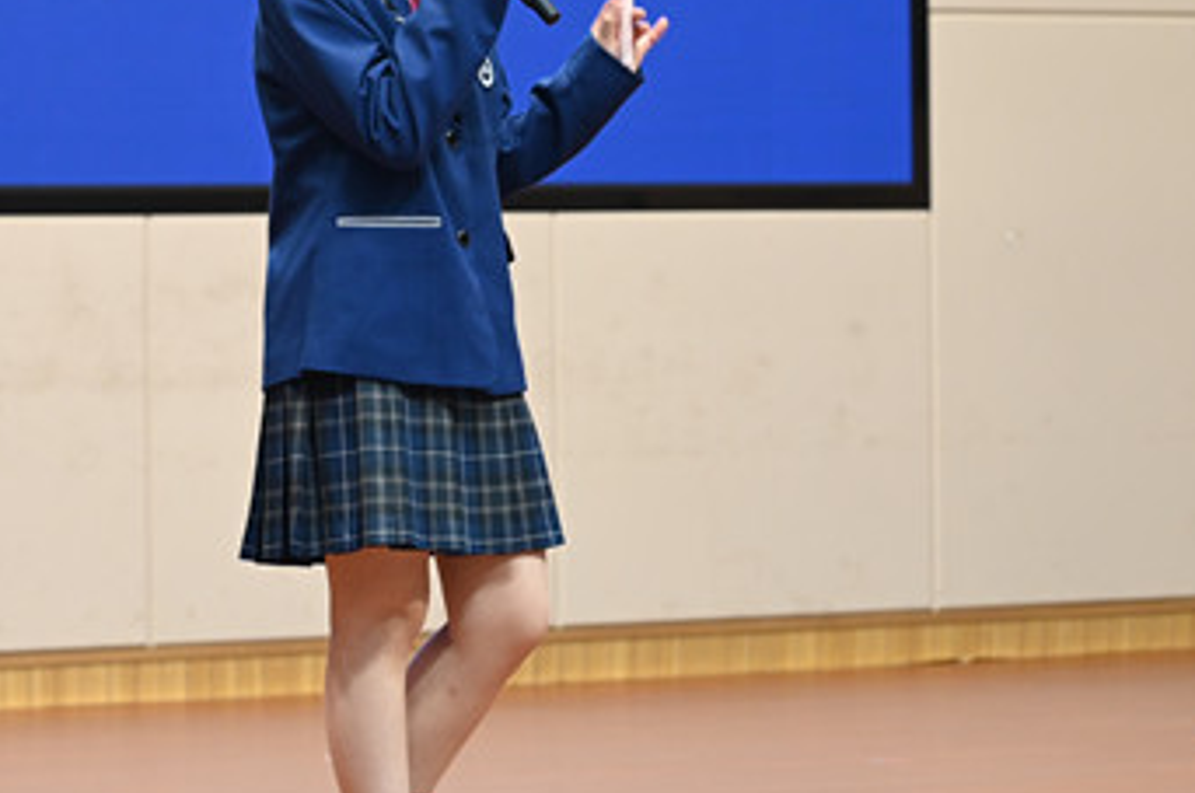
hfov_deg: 9.9
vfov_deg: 6.5
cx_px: 570
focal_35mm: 209
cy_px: 33
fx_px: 6928
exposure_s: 1/80
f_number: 4
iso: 1600
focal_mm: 102
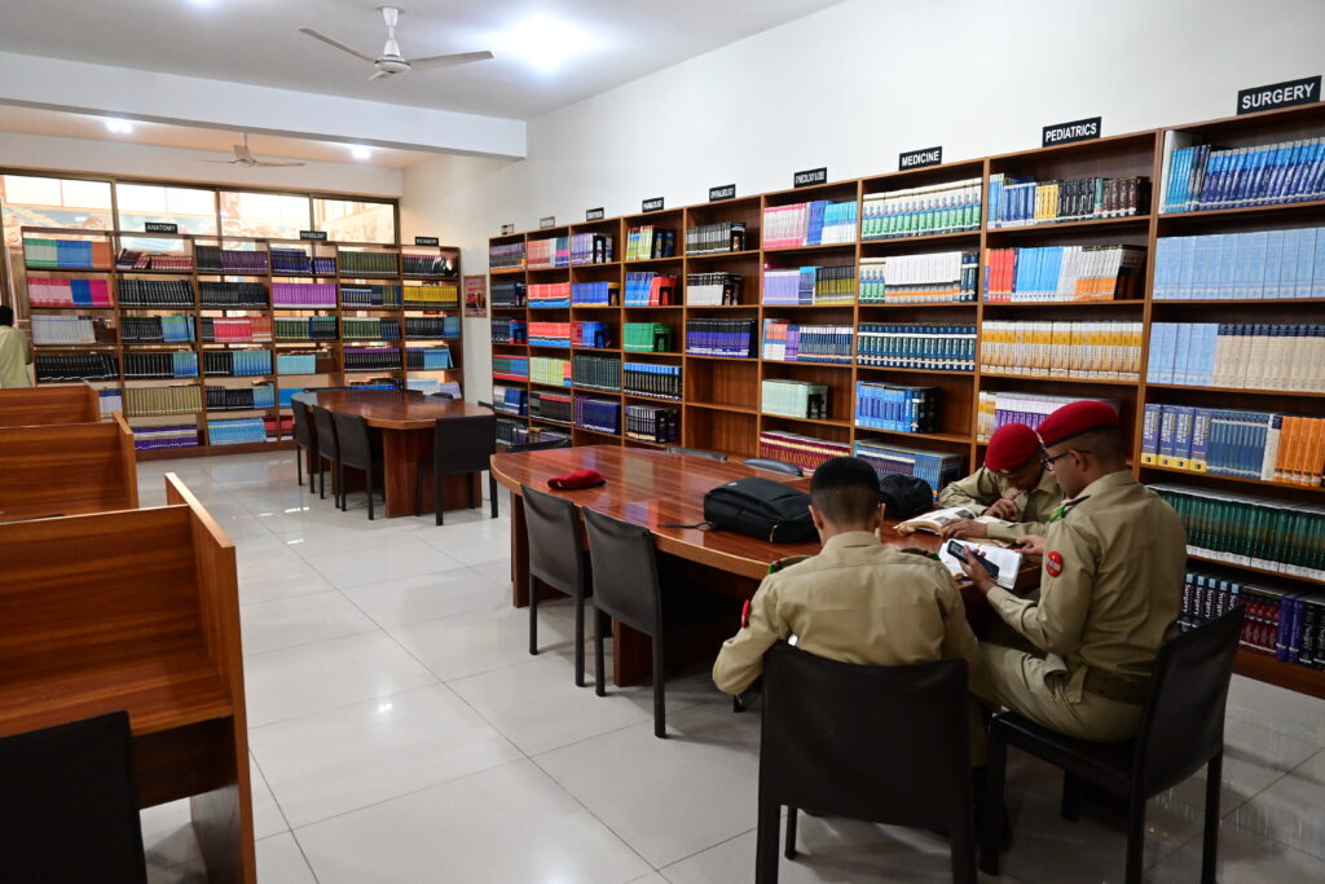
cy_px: 442
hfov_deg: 73.7
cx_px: 662
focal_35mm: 24
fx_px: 883
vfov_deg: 53.1
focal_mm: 16
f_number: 4.5
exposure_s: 1/60
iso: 3200
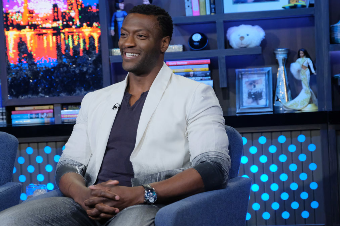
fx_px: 737
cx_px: 172
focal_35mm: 78
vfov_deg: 17.5
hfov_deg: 26.0
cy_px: 112
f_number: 4
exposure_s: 1/100
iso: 5000
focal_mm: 51.6
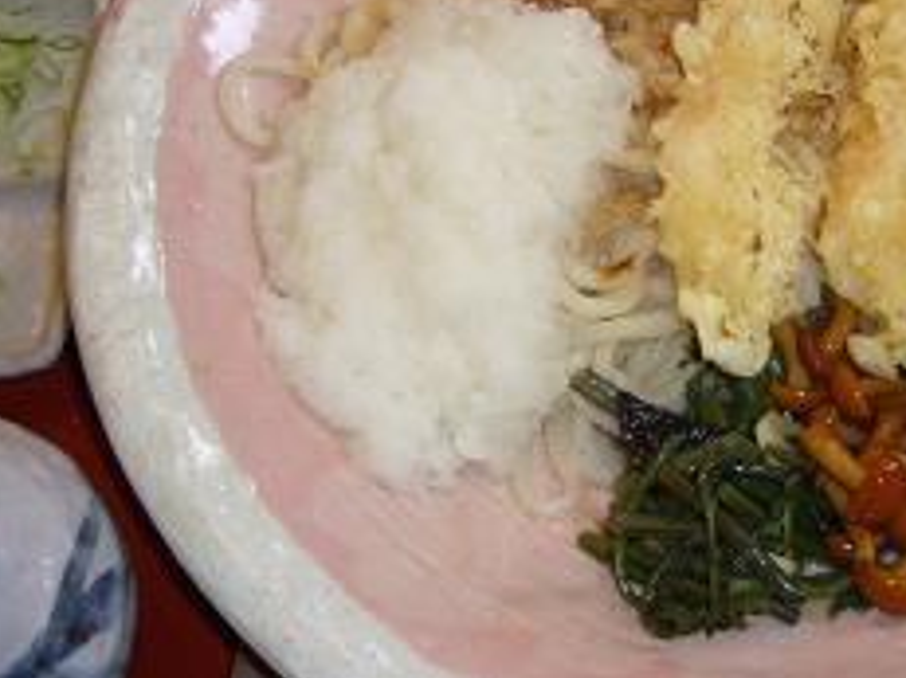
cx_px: 547
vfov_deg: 22.8
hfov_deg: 30.2
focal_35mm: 64
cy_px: 198
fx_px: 1674
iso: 100
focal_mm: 5.8
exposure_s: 1/60
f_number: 2.8
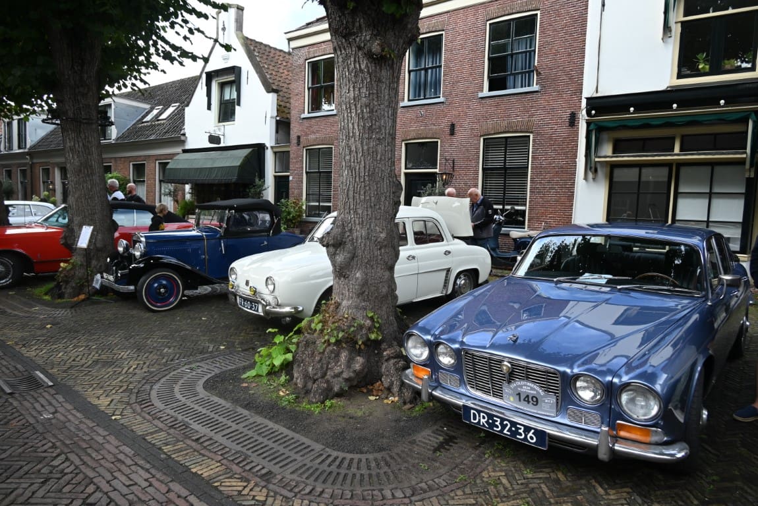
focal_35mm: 24
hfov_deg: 73.7
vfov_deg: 53.2
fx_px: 506
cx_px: 379
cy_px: 253
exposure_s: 1/250
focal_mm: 24
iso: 200
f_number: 5
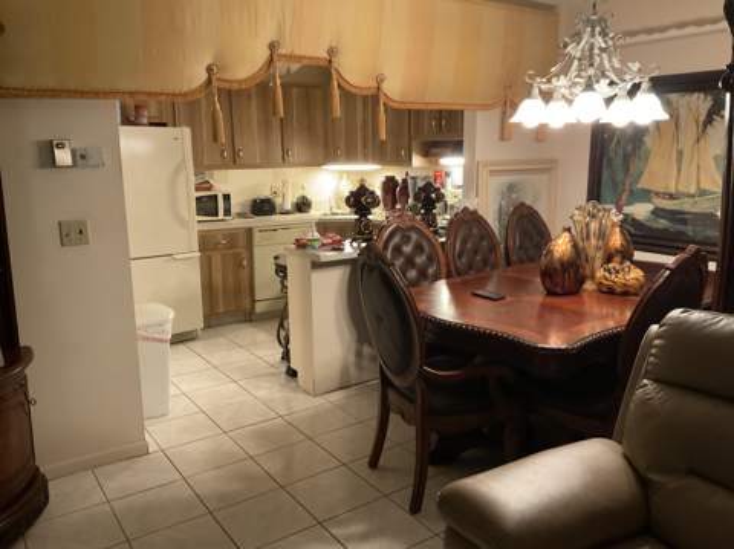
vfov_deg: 48.2
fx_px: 614
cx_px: 367
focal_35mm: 29
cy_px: 274
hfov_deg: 61.7
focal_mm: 3
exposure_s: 1/40
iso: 250
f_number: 1.8
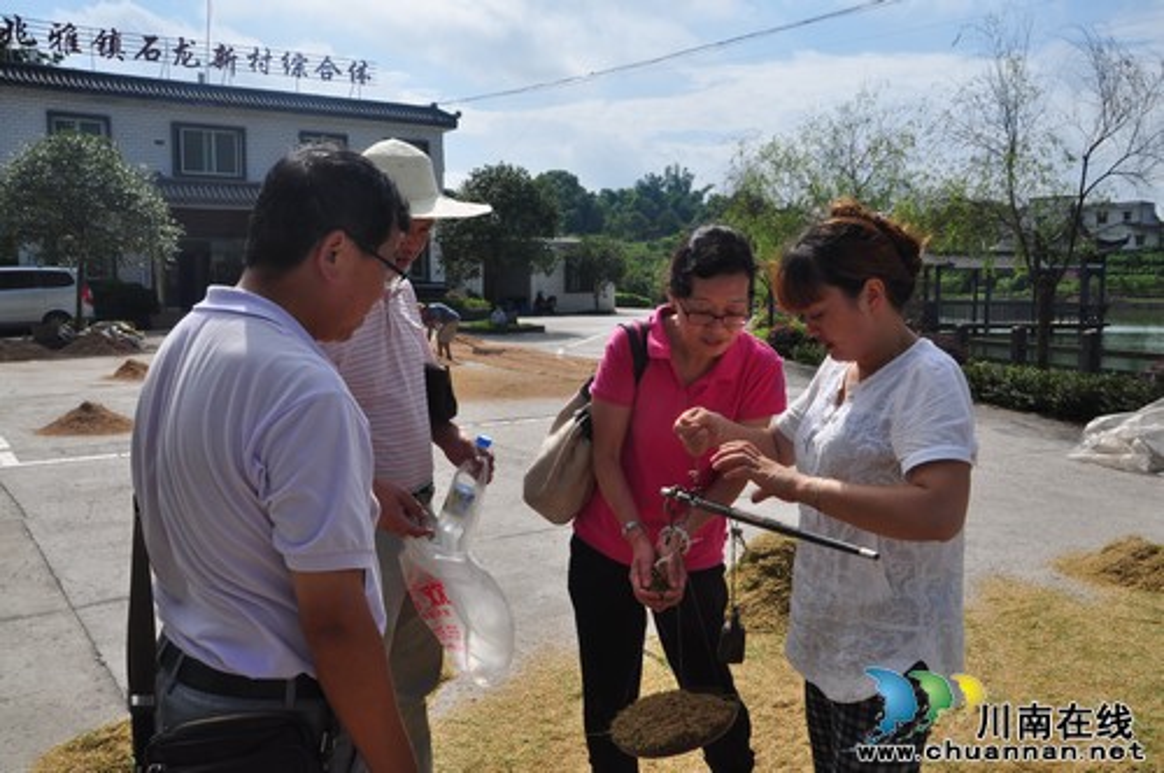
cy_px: 386
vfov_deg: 41.6
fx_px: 1017
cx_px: 582
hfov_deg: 59.6
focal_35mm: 32
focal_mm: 21
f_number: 10
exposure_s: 1/400
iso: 200
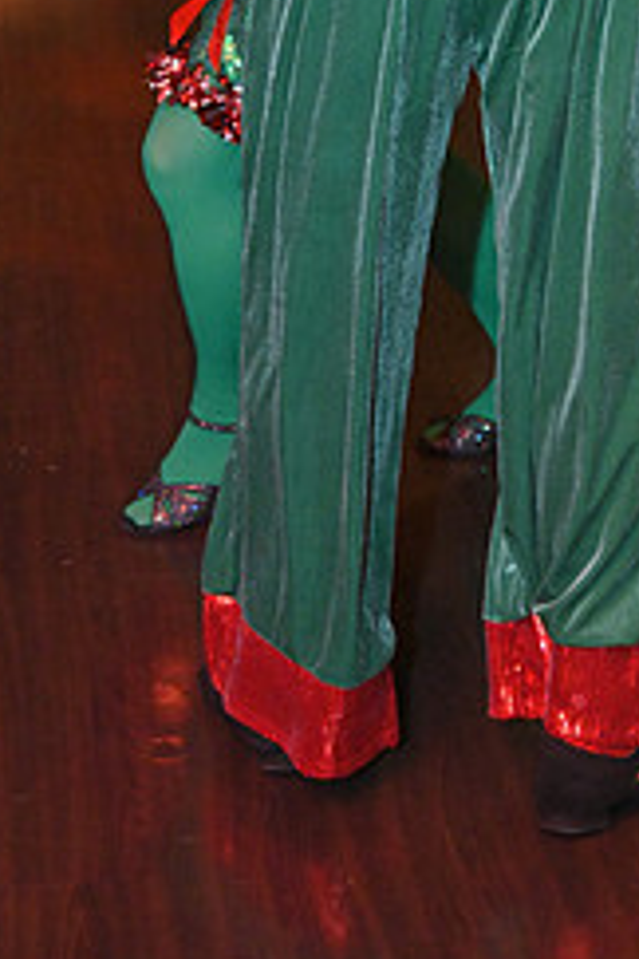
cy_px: -150
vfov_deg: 18.6
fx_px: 2795
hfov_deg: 13.0
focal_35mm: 105
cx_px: 294
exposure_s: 1/100
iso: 4000
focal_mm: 44
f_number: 4
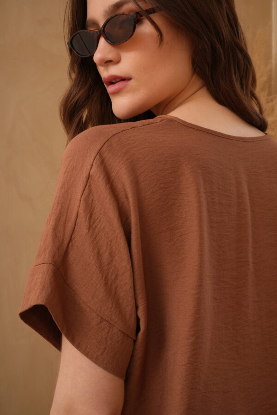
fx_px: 577
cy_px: 208
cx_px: 138
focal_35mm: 50
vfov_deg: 39.6
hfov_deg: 27.0
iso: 640
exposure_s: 1/125
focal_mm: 50
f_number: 14
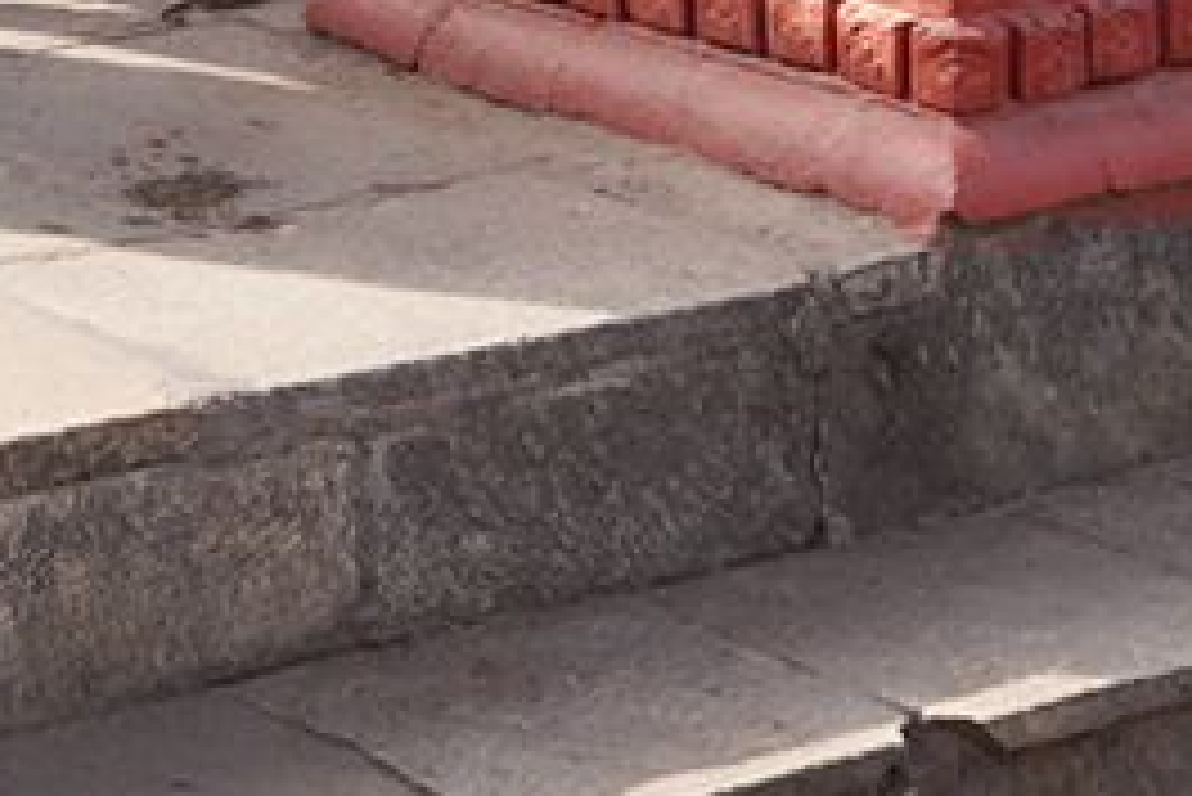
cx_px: 54
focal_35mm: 181
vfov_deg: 6.6
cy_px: -1916
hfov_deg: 11.3
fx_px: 5996
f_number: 7.1
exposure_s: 1/100
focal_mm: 24
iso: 100
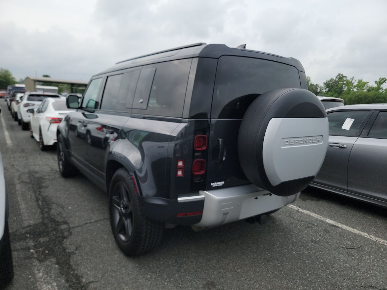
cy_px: 145
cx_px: 194
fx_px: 268
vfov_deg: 56.8
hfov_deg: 71.6
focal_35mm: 24
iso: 50
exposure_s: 1/394
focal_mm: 6.7
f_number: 1.8
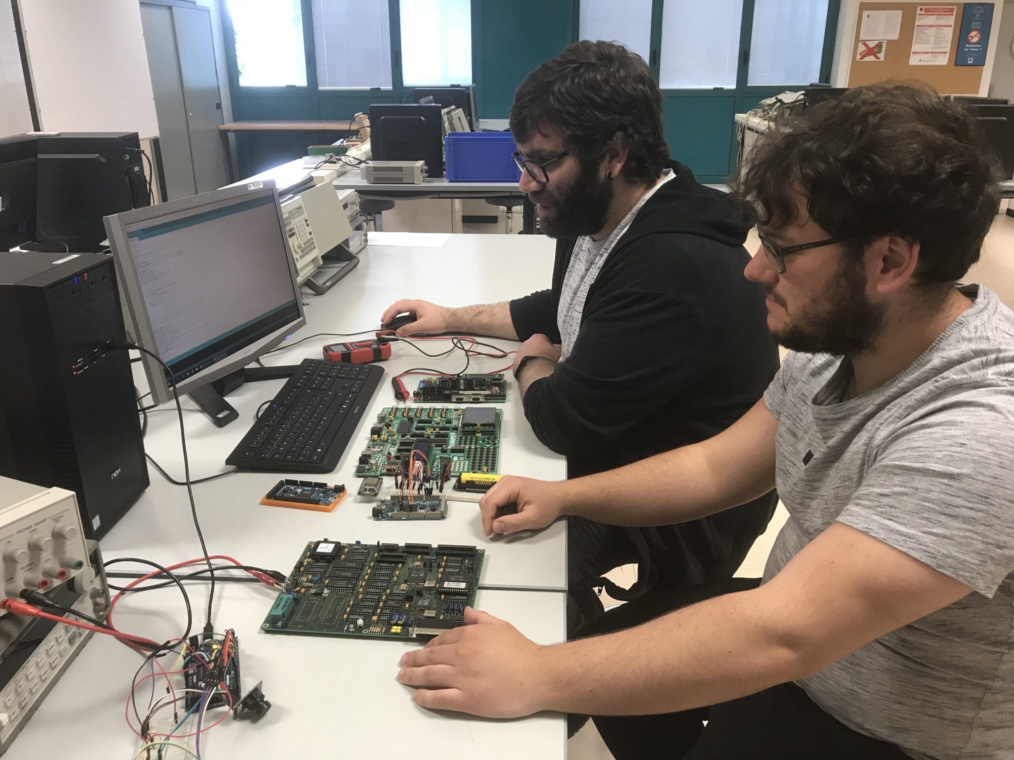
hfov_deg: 63.4
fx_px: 820
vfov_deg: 49.7
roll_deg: +0.0
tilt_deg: -20.2
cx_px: 507
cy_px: 380
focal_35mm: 28
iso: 40
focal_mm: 3.99
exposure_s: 1/20
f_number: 1.8
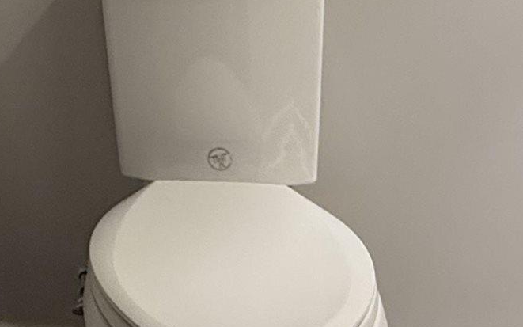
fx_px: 983
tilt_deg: +0.7
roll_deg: +2.3
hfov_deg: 27.7
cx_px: -24
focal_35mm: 69
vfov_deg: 16.9
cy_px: -183
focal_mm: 2.22
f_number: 2.2
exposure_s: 1/60
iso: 200
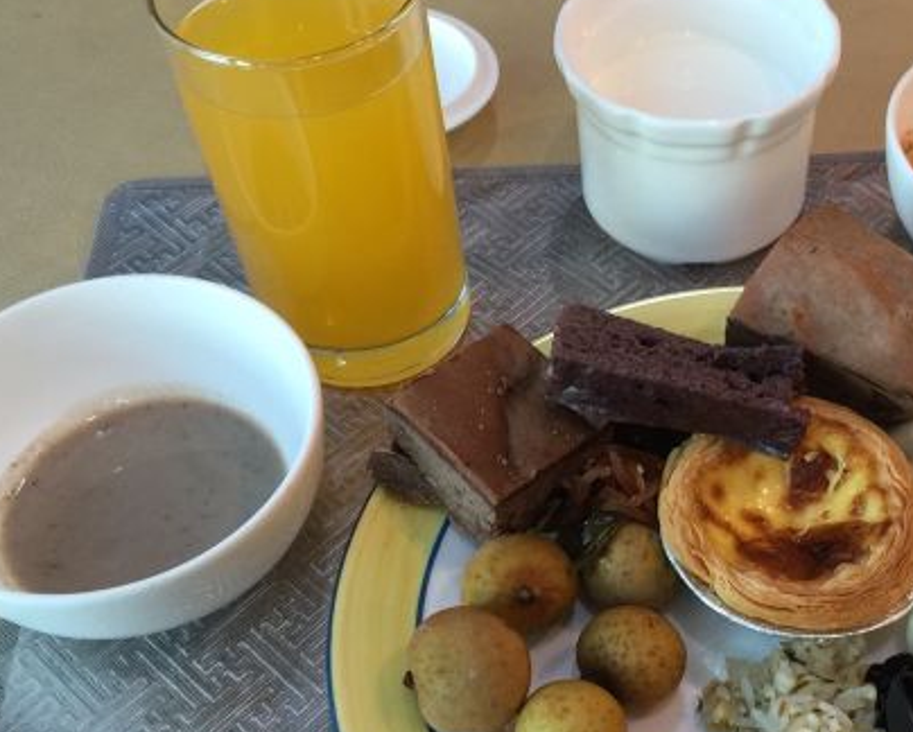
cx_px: 703
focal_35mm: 49
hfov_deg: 36.9
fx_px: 1325
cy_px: 485
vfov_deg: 30.7
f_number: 2.2
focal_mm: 4.15
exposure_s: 1/15
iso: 50
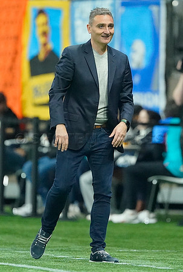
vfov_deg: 3.4
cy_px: 136
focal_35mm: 600
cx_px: 92
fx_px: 4543
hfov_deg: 2.3
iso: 10000
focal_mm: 600
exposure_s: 1/1600
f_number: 4
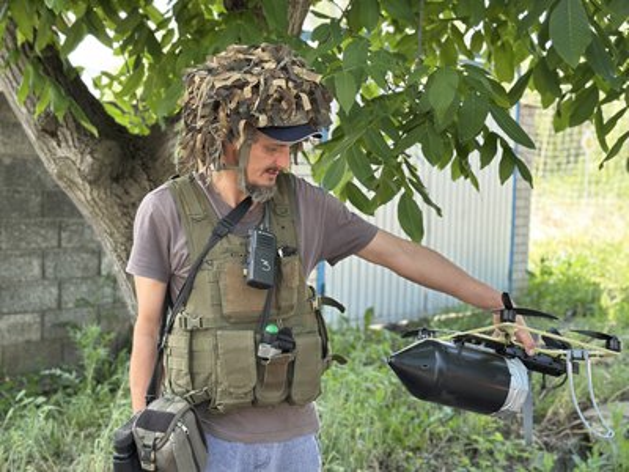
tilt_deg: -3.6
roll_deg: -0.6
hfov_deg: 39.7
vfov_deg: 30.3
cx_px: 314
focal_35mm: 48
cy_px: 236
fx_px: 872
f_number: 1.78
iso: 80
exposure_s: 1/214
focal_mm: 6.86
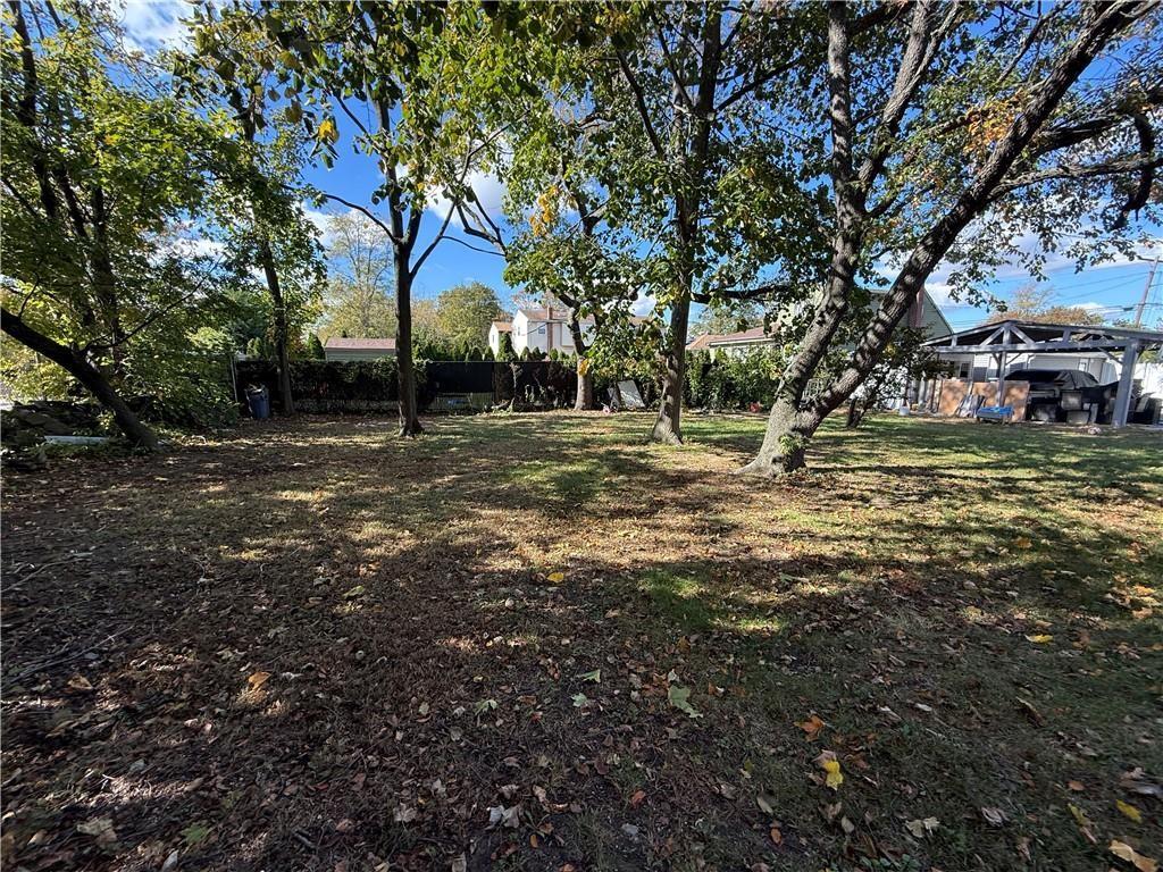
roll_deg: +0.0
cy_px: 436
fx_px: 470
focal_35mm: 14
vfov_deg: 85.7
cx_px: 582
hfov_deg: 102.1
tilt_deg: -7.5
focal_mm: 2.22
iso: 64
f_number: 2.2
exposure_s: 1/510
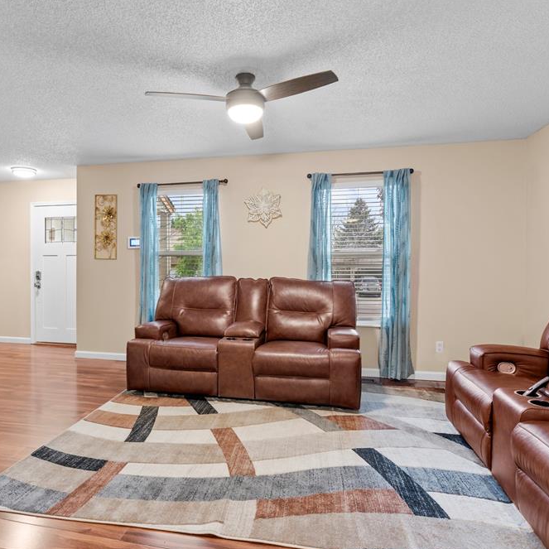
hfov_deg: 71.8
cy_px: 272
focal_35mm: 21
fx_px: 377
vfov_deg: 72.1
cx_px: 236
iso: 100
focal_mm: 16
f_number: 8
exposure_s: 5
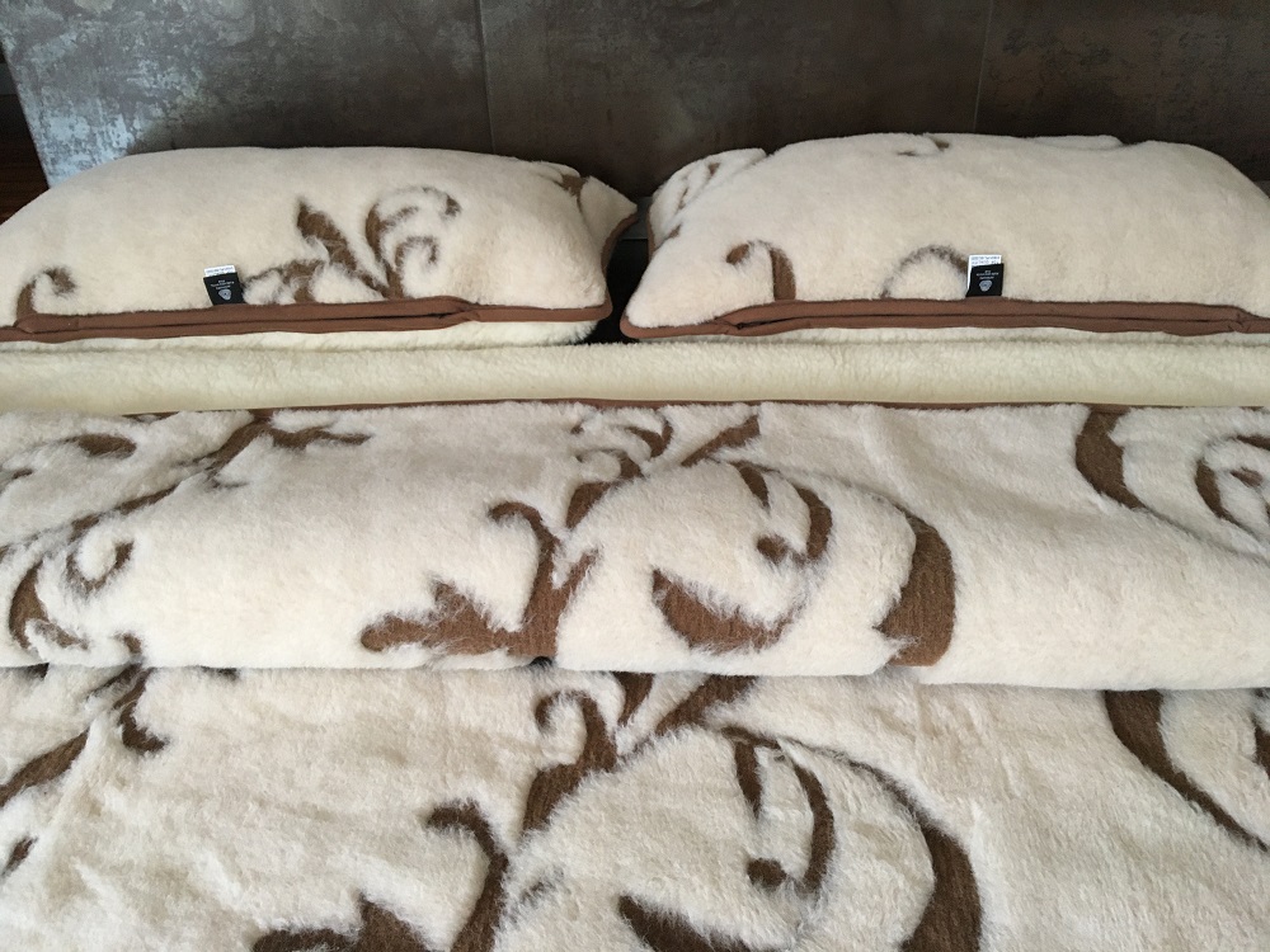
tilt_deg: -35.5
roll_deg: +3.1
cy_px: 476
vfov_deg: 48.2
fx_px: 1064
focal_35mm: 29
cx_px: 635
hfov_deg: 61.7
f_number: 2.2
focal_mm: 4.15
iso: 160
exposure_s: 1/33
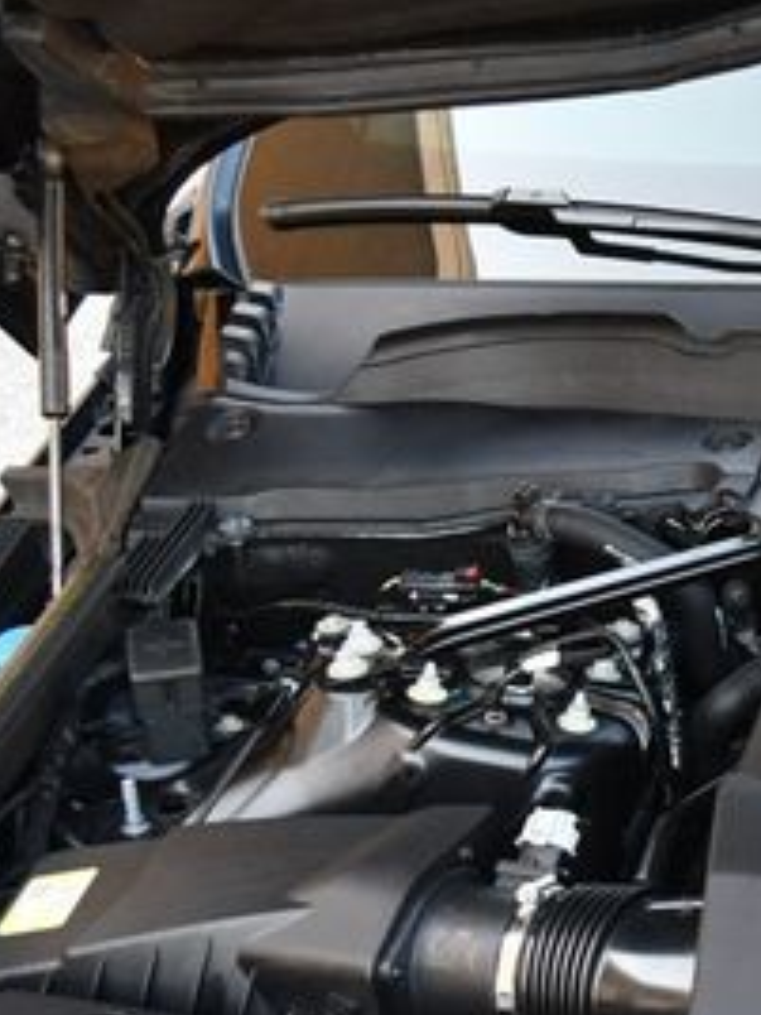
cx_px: 1196
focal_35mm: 101
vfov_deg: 19.4
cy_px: 651
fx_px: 2961
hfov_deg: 13.6
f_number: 3.8
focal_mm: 22
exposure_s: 1/250
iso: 800
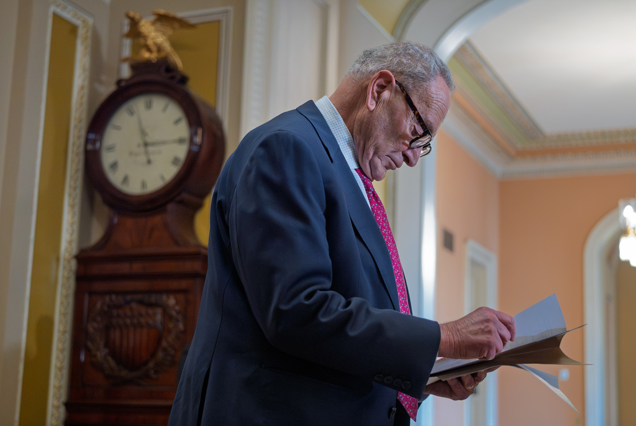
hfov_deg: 33.4
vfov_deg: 22.7
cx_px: 318
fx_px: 1061
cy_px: 213
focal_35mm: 60
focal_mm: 40
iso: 4000
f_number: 2.5
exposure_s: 1/250
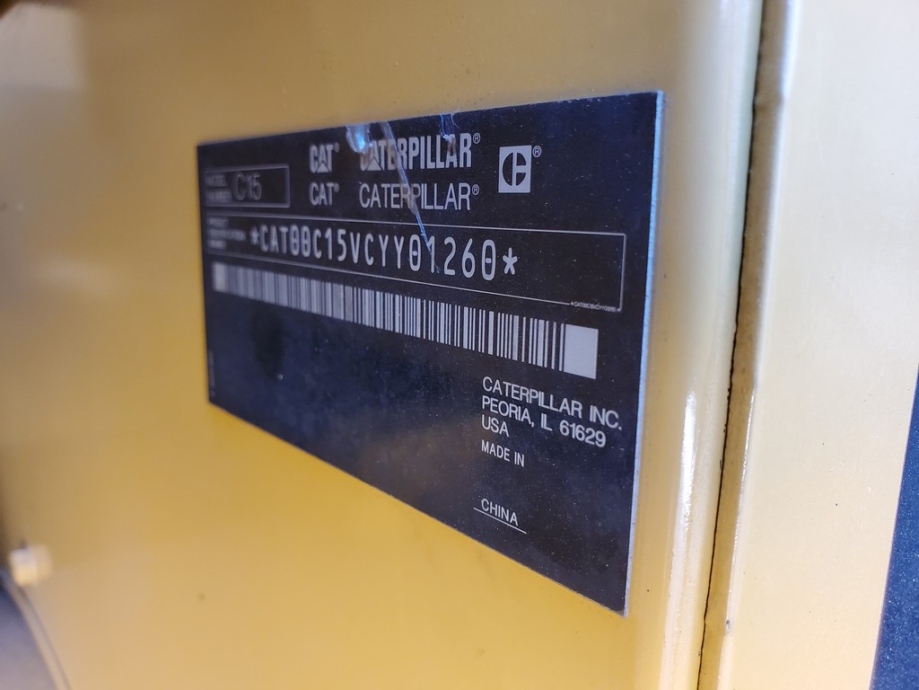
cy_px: 345
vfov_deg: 53.1
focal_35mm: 26
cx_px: 460
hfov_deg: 67.3
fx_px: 690
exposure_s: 1/100
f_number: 2.4
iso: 320
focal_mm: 4.3
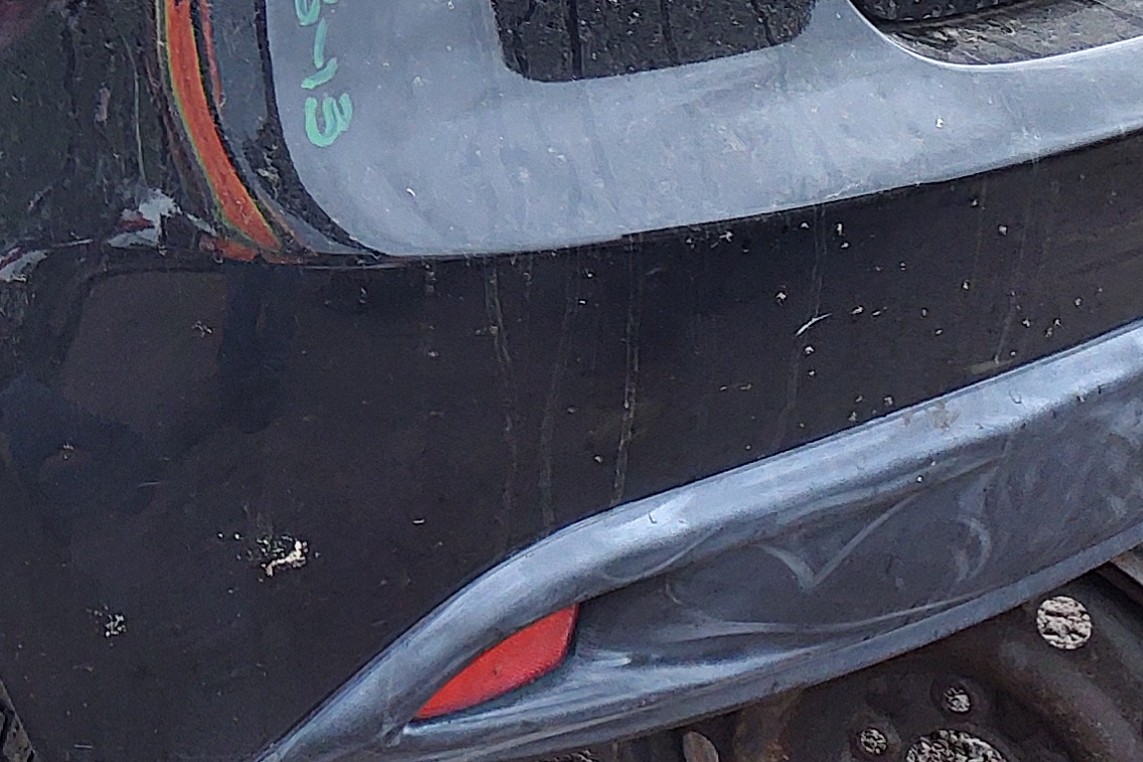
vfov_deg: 13.3
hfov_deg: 19.4
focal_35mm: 97
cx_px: -336
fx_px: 3079
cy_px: -363
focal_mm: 3.58
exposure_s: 1/120
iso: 40
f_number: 1.9
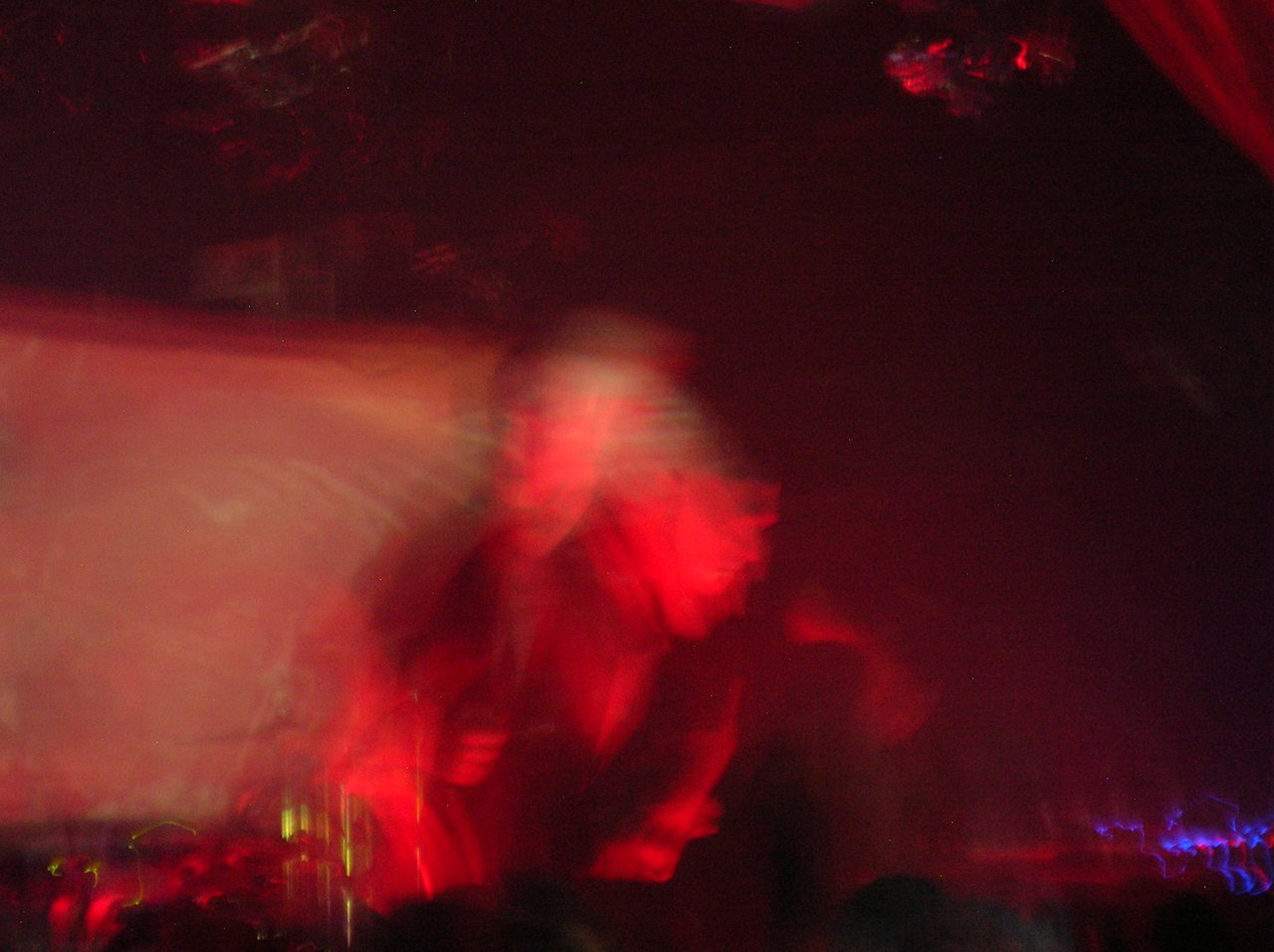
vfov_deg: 14.1
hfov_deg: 18.7
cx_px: 637
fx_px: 3860
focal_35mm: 105
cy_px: 476
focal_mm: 17.4
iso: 200
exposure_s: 2
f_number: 4.9
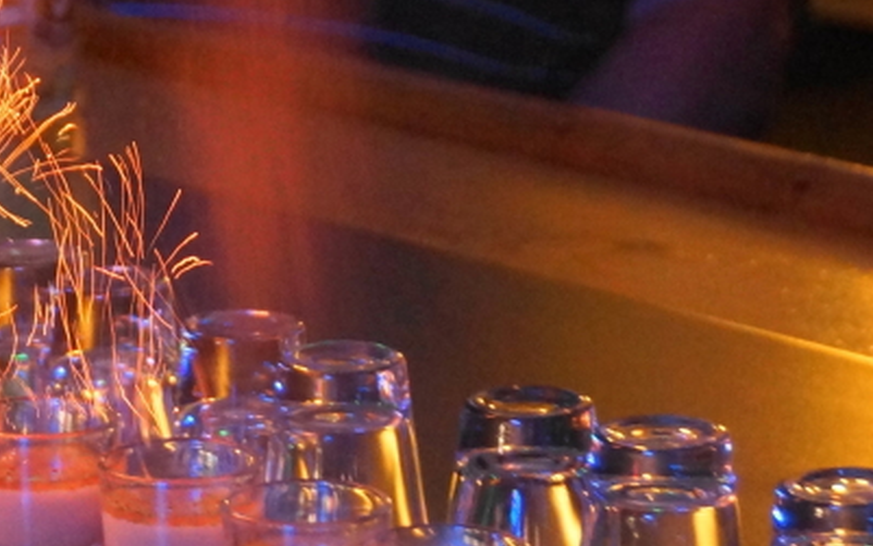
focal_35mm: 133
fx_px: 3172
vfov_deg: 9.8
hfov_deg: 15.5
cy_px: 255
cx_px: 104
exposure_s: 1/20
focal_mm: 35
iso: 1600
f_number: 4.5
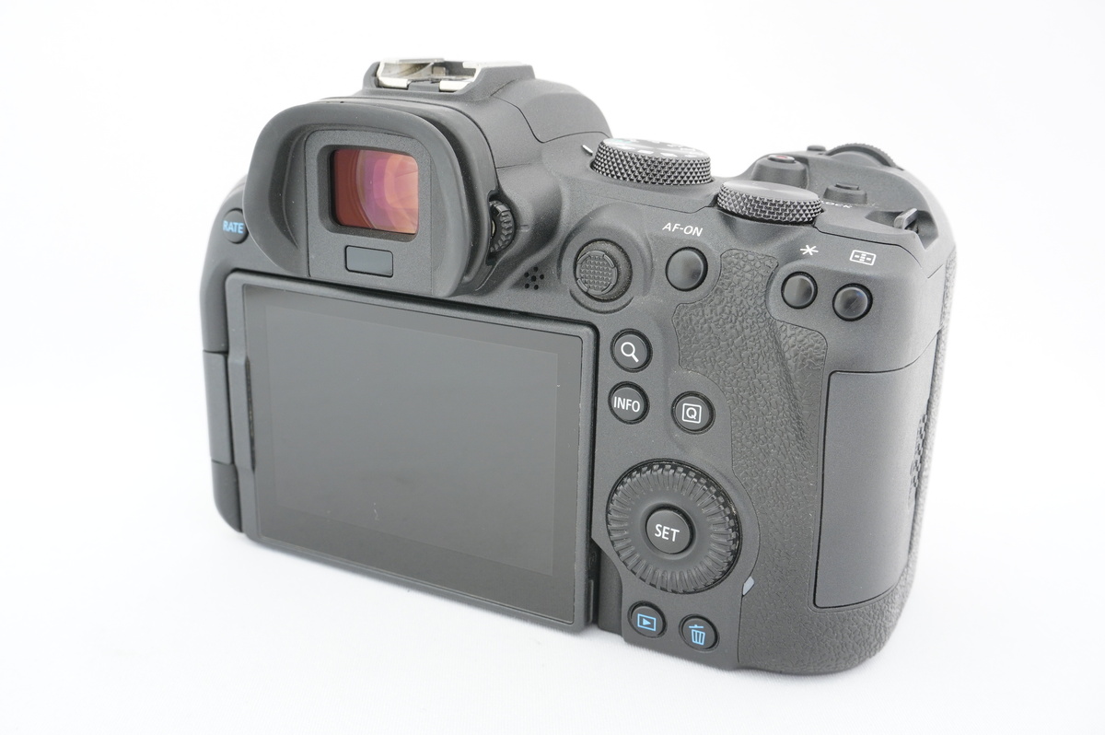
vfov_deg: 36.8
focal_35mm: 36
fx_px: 1104
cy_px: 368
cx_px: 552
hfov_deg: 53.2
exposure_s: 1
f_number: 11
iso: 400
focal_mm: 24
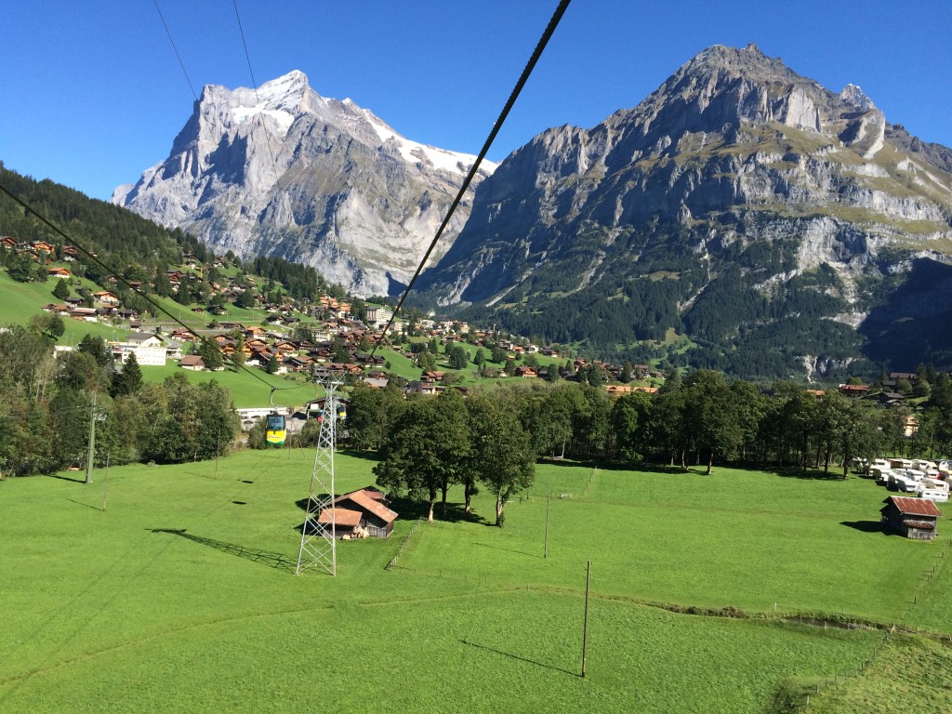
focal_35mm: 29
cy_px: 357
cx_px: 476
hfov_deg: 61.7
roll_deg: -3.2
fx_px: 798
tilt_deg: +1.8
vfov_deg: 48.2
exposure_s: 1/1368
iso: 32
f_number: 2.2
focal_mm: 4.15
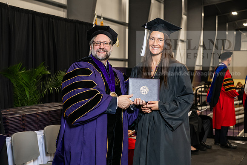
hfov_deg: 30.5
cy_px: 82
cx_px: 124
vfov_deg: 20.6
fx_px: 453
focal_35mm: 66
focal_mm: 66
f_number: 5
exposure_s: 1/200
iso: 2500
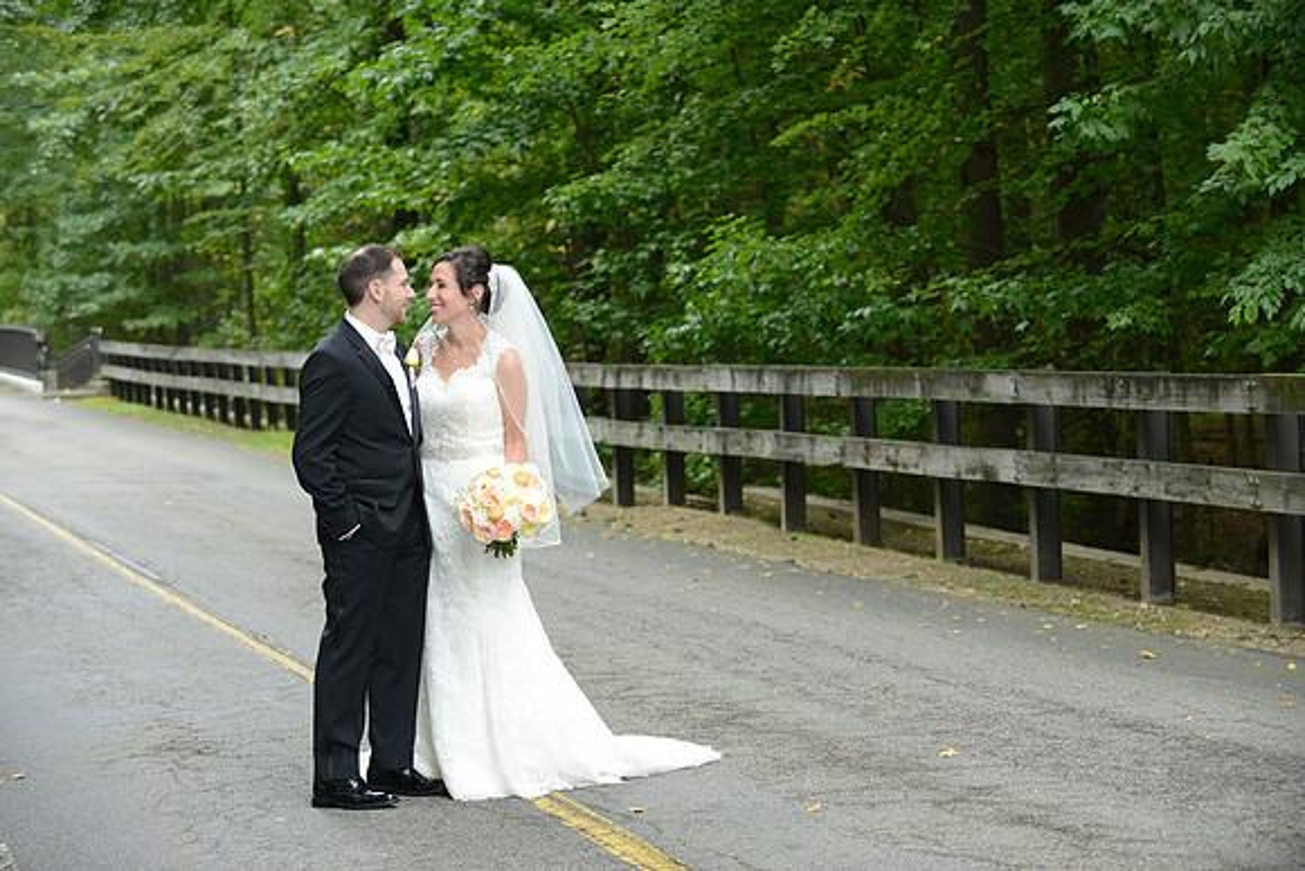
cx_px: 652
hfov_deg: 22.6
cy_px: 436
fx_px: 3263
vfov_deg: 15.2
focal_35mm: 90
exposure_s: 1/160
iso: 500
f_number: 5
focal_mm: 90
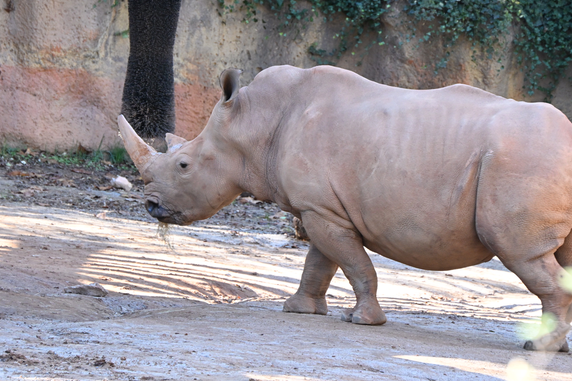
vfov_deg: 4.7
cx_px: 323
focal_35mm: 293
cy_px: 164
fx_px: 4649
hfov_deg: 7.0
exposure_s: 1/250
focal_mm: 155
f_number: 6.3
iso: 1600
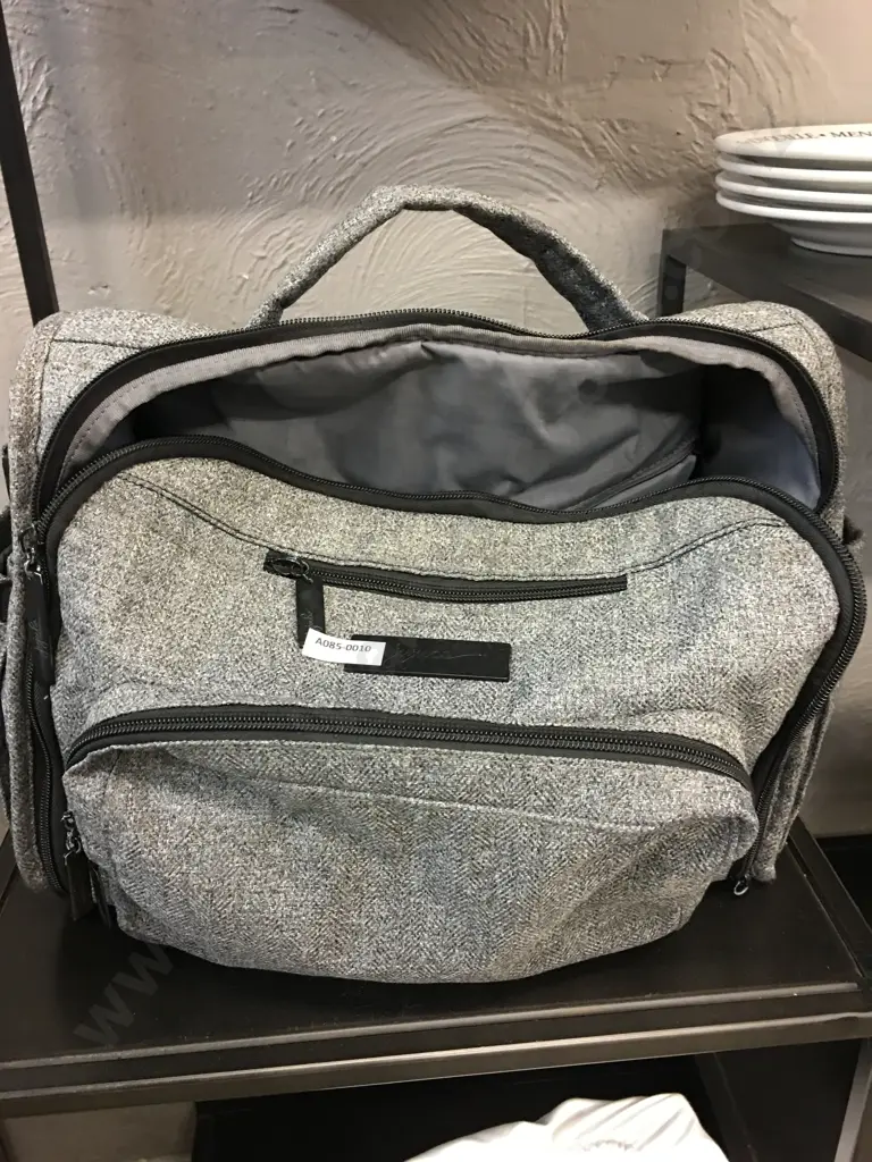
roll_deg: +1.4
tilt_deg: -24.8
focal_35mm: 29
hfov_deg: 48.2
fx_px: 974
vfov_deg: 61.7
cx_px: 436
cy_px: 581
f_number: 2.2
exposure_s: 1/10
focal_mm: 4.15
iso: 80
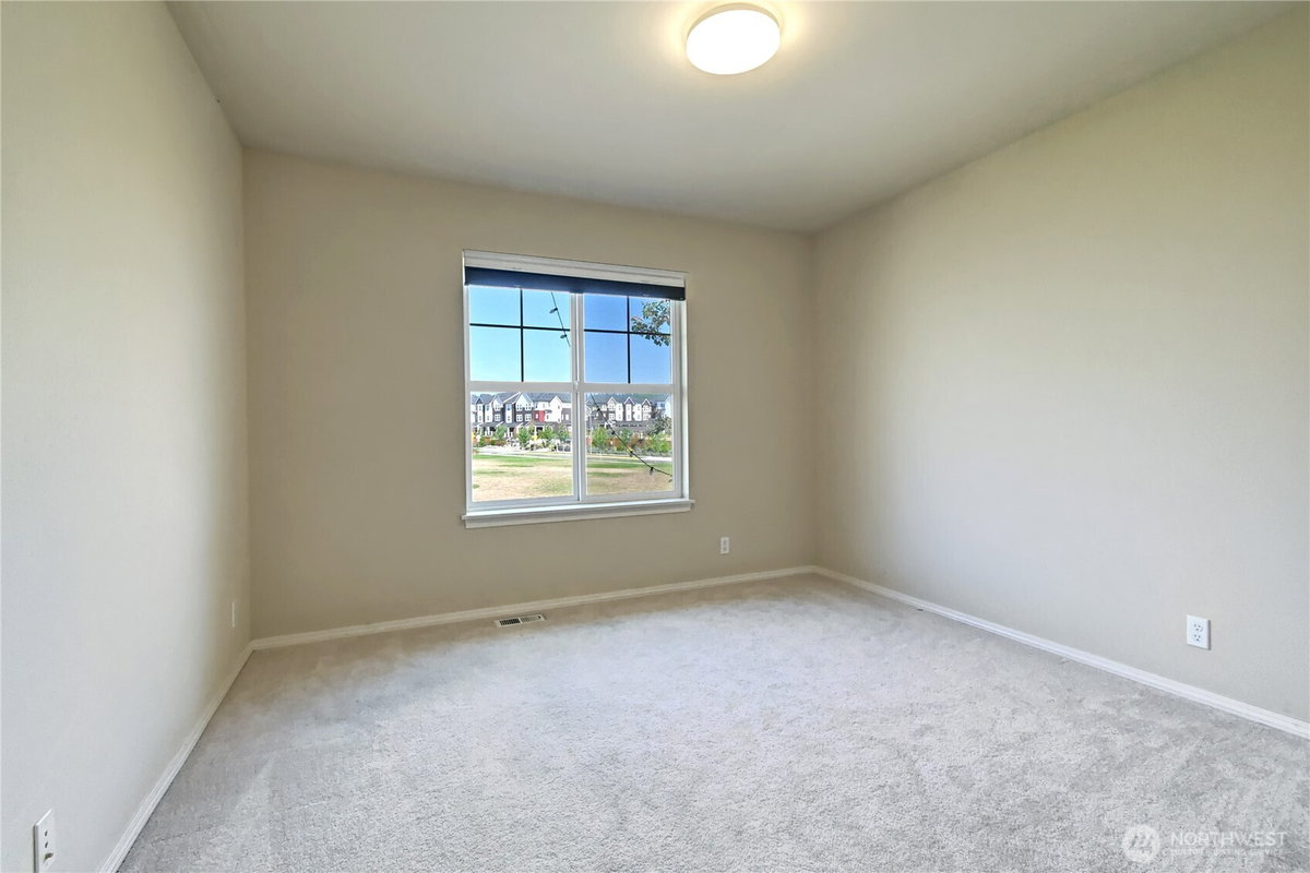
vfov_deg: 77.3
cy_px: 436
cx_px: 655
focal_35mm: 15
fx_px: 546
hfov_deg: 100.4
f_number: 11
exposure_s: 1/8
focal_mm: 10
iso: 3200
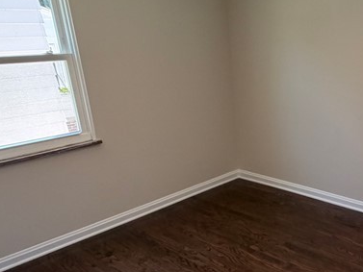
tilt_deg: -21.8
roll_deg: +1.5
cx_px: 283
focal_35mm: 38
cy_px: 189
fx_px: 399
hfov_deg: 46.7
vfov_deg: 37.2
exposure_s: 1/120
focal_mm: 2.22
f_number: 2.2
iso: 200
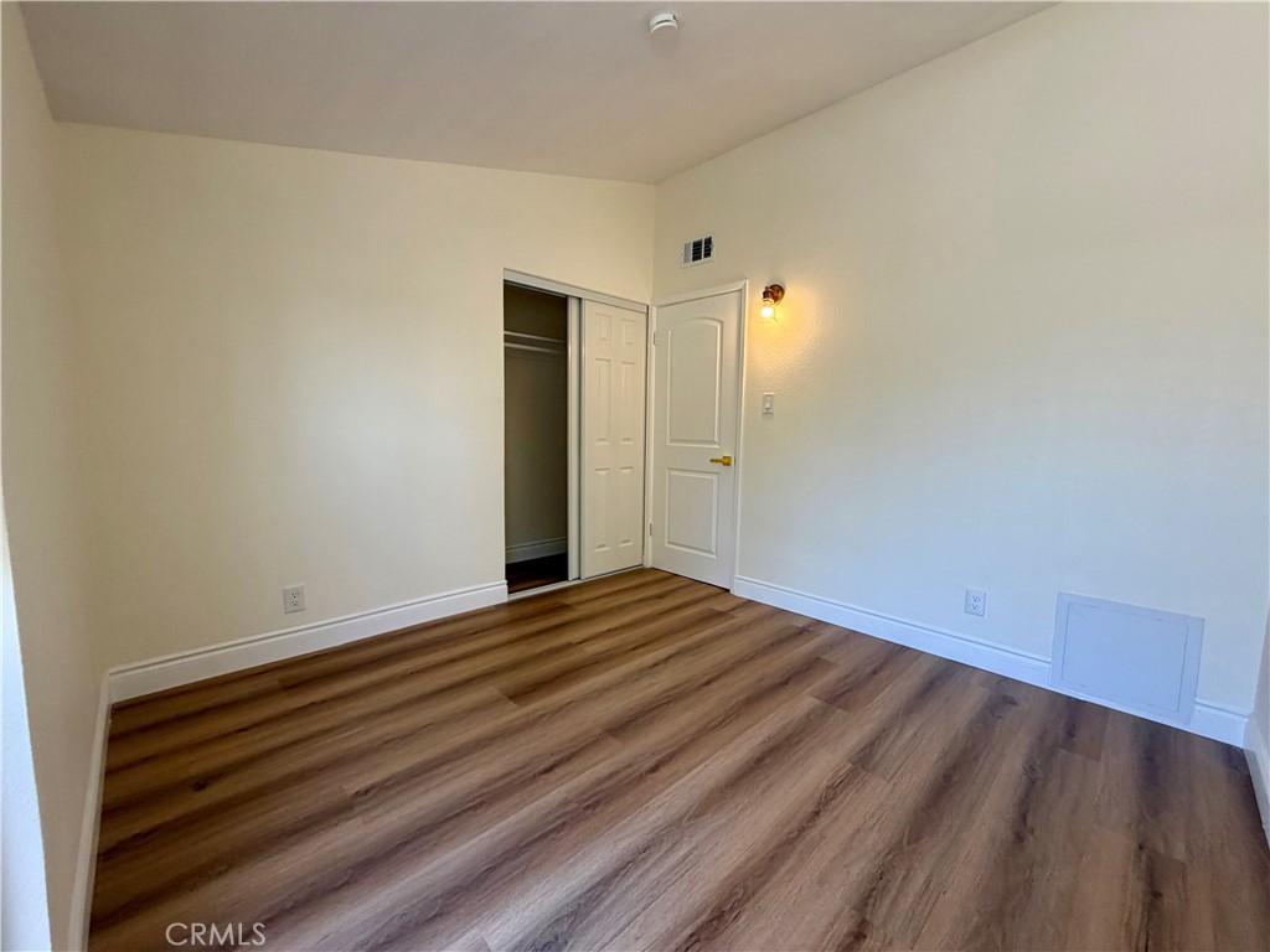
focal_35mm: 14
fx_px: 514
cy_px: 476
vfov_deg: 85.7
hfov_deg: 102.1
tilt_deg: -6.4
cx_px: 635
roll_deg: -1.0
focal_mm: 2.22
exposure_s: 1/120
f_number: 2.2
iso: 100
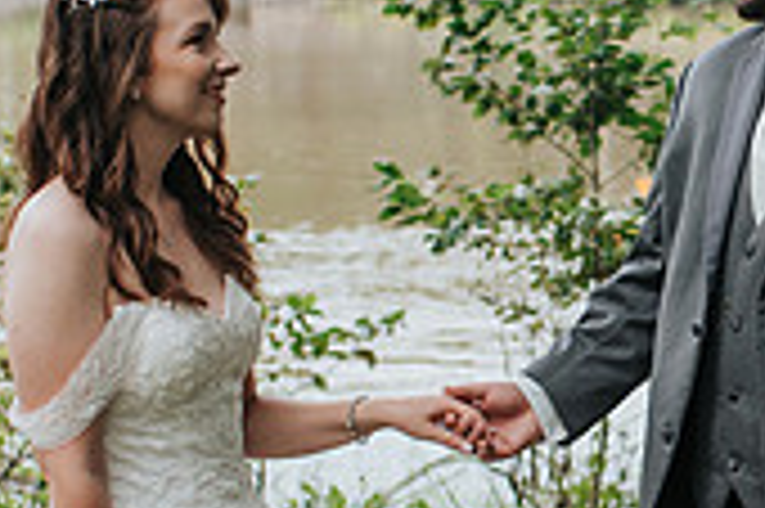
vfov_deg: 9.4
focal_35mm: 146
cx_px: 761
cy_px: 384
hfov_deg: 13.9
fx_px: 3099
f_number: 3.2
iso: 140
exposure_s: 1/800
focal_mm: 35
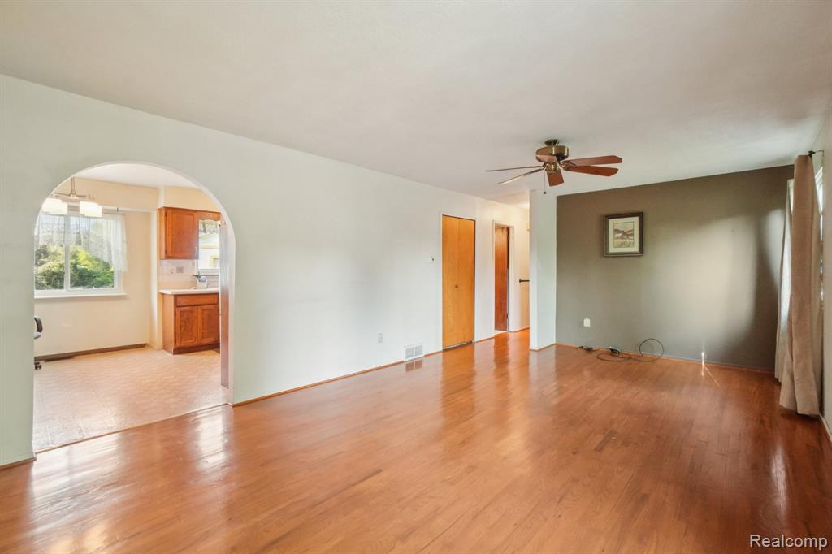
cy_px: 277
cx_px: 416
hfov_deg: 100.4
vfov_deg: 77.3
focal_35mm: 15
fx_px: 347
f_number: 8
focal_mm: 10
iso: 2000
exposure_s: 1/30
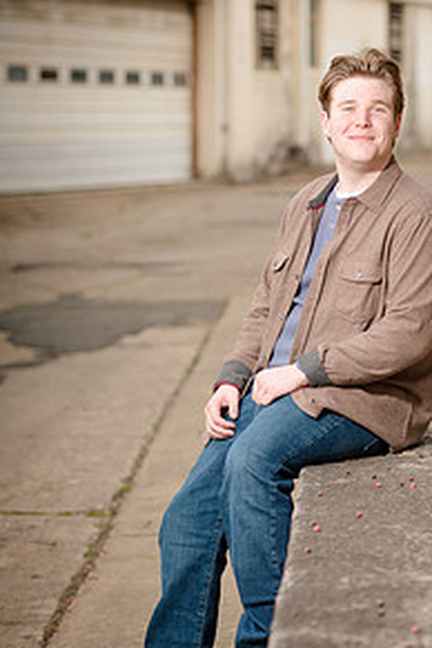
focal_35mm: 139
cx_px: 310
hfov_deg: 9.9
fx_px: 2502
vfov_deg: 14.8
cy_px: 289
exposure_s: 1/250
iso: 64
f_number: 3.2
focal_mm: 90
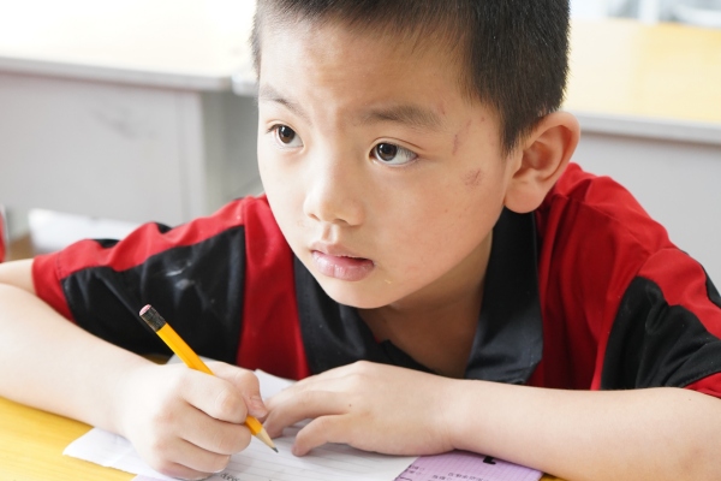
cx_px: 360
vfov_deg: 28.1
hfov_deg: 41.1
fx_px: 961
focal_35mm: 48
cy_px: 240
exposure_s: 1/50
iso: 2500
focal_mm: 48
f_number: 4.5
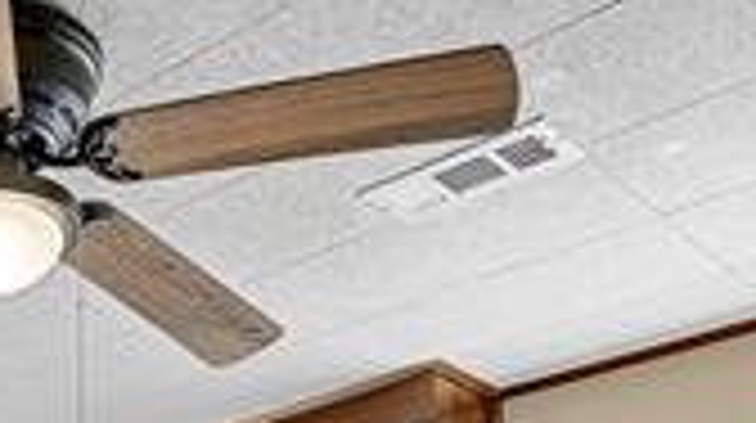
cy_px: 918
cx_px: -99
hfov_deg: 28.0
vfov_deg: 14.0
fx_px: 1361
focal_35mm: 68
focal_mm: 17
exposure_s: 2
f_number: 8
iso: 250
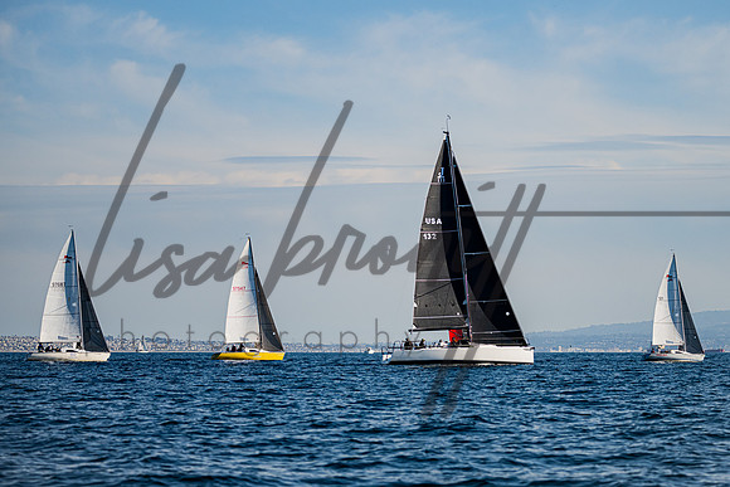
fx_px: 2697
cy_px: 229
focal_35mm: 133
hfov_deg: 15.4
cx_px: 437
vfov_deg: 10.3
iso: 400
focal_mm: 110
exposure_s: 1/5000
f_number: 4.5
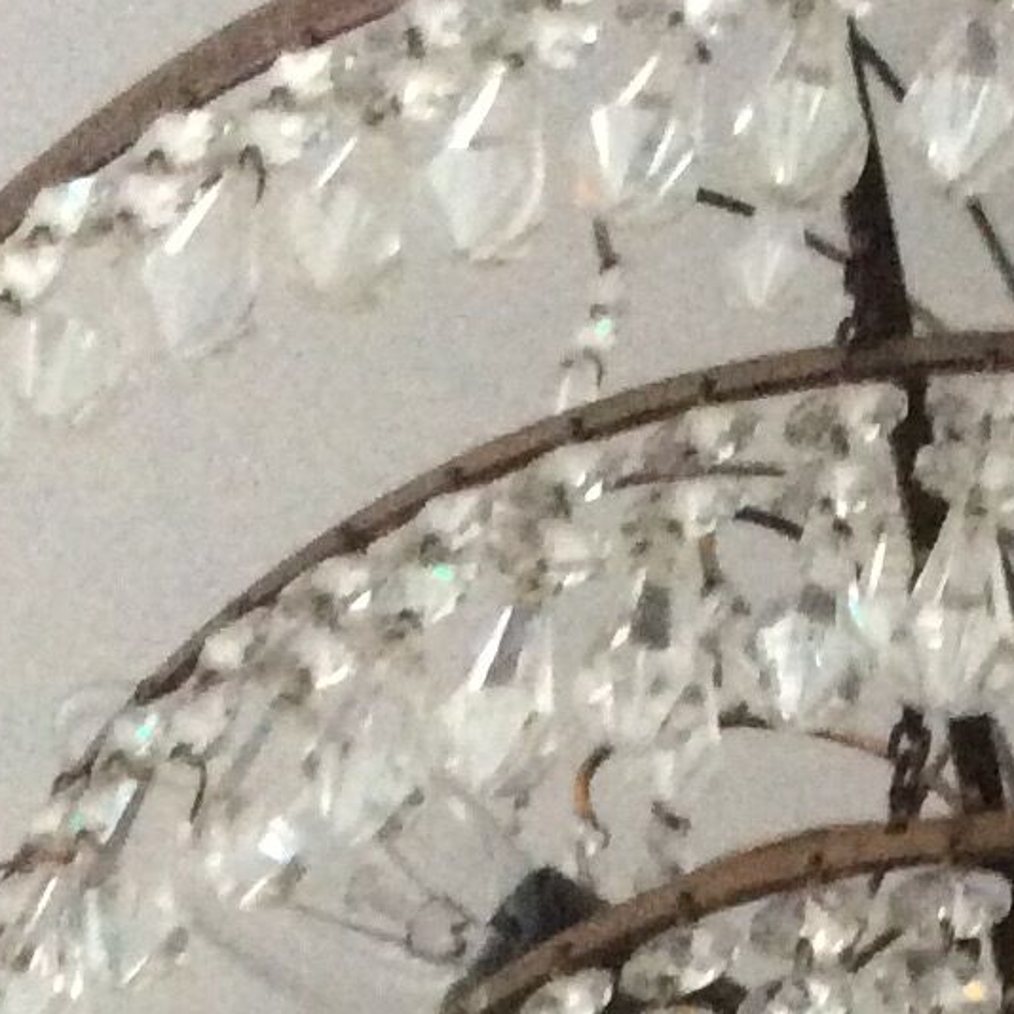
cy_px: 1229
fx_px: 4540
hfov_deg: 12.5
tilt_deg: +53.8
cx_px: 1117
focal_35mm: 137
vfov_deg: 12.4
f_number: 2.4
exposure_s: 1/25
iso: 250
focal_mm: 3.3
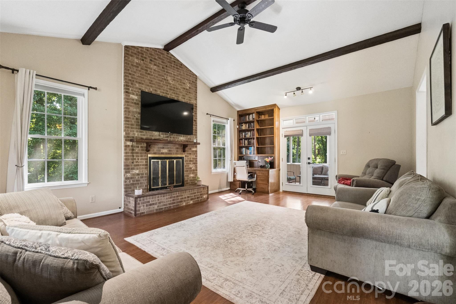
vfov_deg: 77.3
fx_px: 190
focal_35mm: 15
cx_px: 228
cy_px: 152
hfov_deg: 100.4
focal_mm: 10
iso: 1600
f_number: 7.1
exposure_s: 1/30
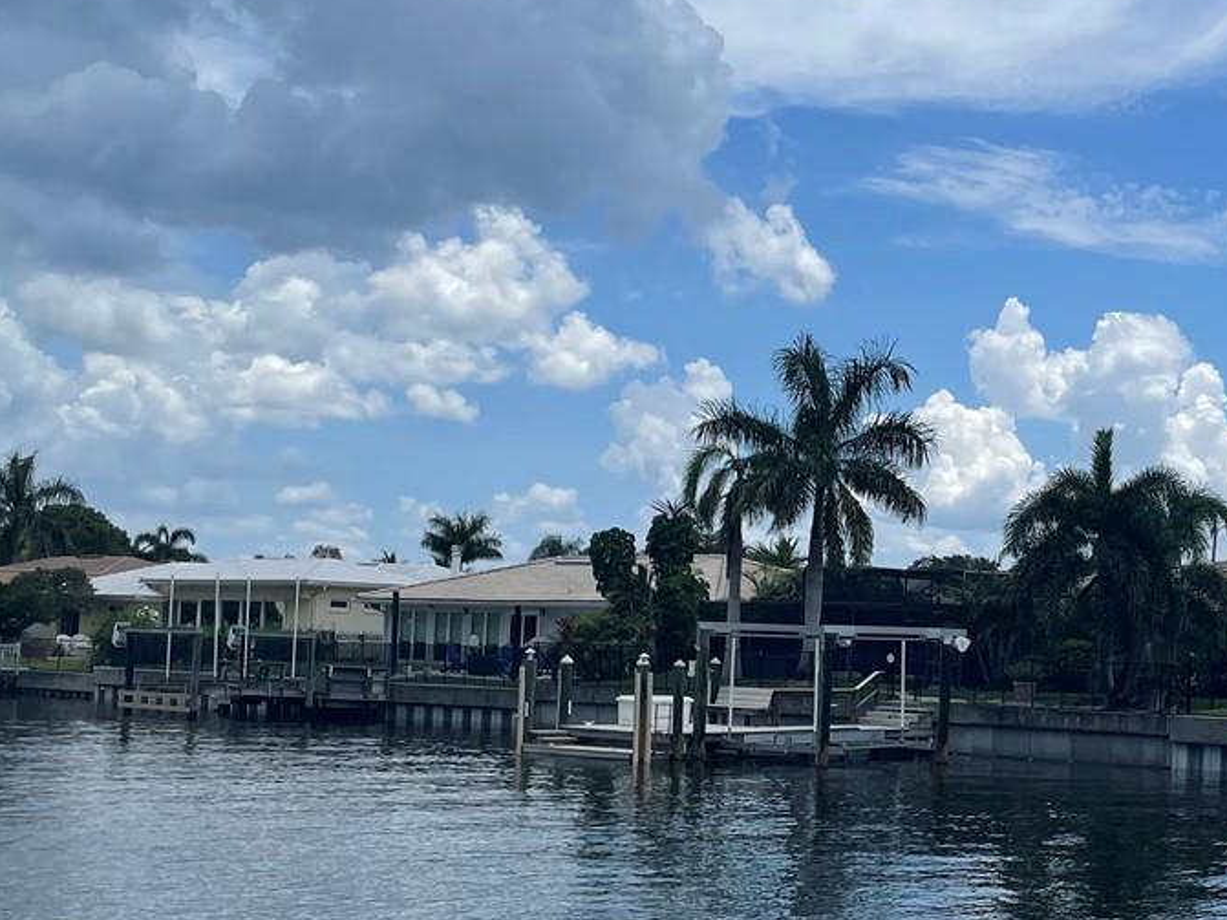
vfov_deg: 23.6
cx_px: 1106
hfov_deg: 29.9
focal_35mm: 62
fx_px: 2197
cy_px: 572
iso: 32
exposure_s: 1/5291
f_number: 1.6
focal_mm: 4.2
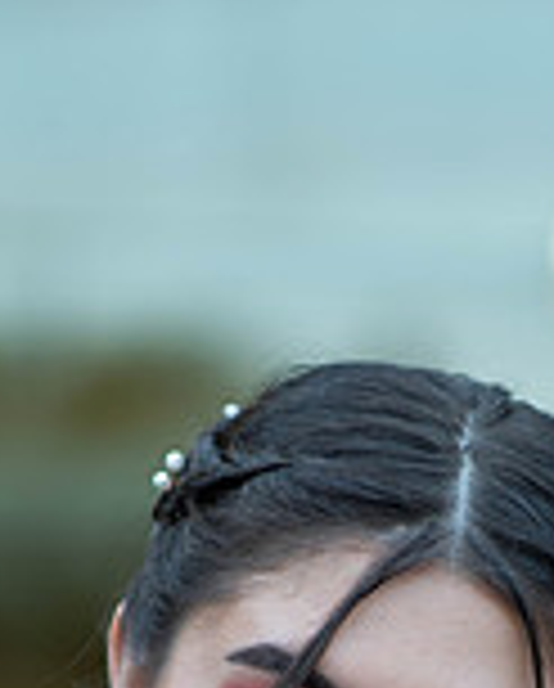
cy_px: 994
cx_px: 385
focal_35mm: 234
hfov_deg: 6.6
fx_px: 4782
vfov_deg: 8.1
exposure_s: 1/640
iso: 250
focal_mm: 85
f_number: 2
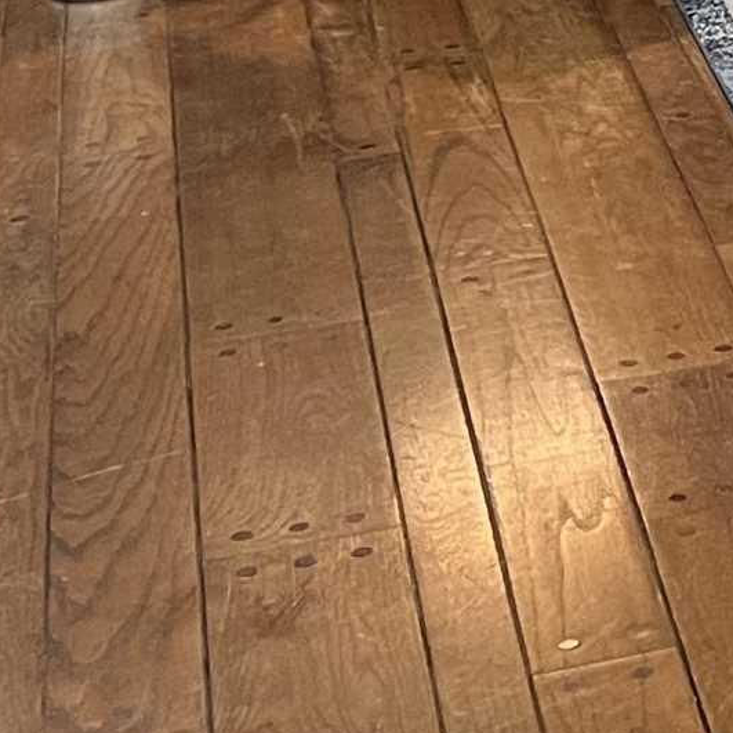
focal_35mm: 133
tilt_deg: -7.3
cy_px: -552
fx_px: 3186
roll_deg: -1.5
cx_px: 1621
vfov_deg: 12.1
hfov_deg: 11.4
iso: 400
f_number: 1.6
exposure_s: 1/60
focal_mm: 5.1
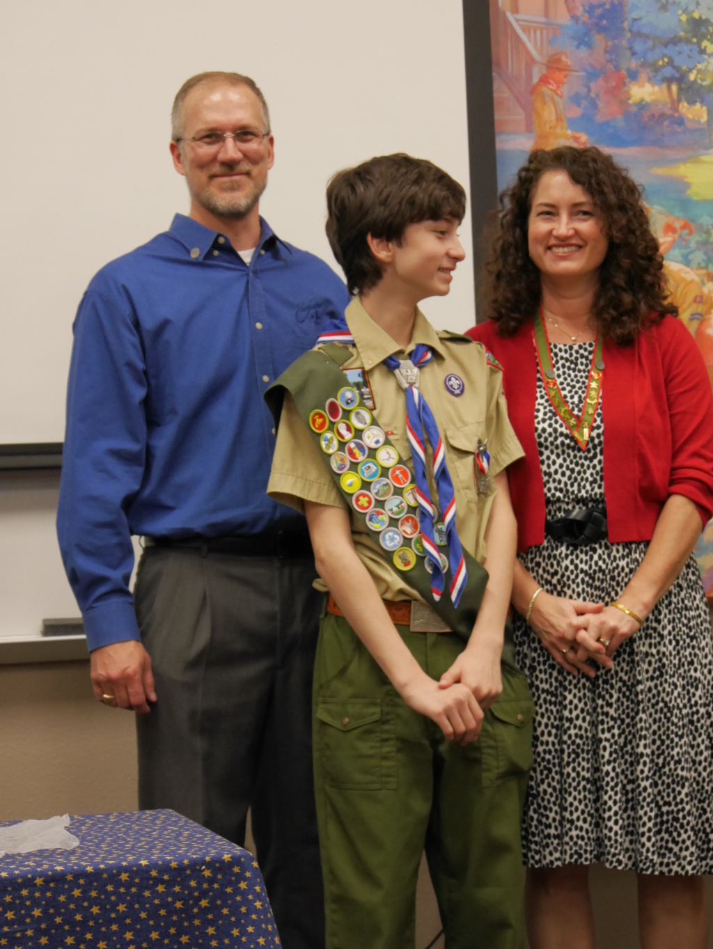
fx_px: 2195
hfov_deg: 18.5
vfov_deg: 24.4
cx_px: 356
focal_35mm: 80
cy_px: 474
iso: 2000
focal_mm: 40
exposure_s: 1/80
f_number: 4.7
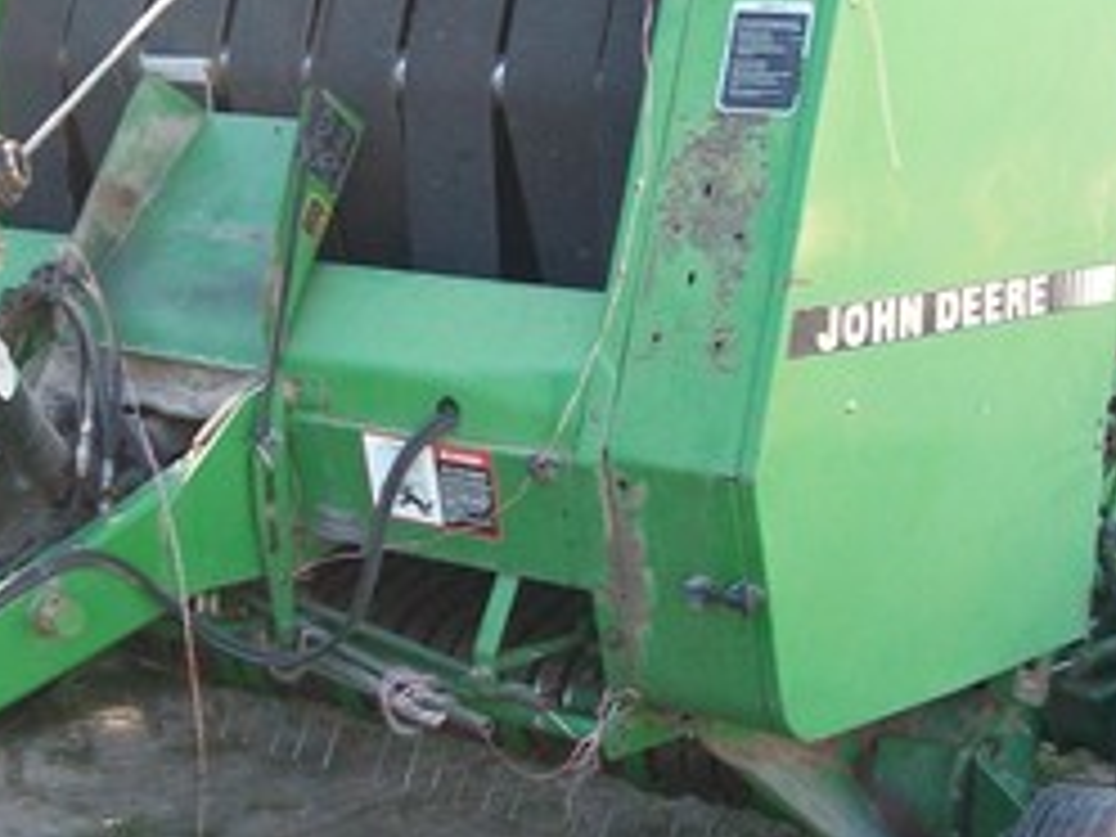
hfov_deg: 24.7
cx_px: 454
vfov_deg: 18.5
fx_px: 2547
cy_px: 180
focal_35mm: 79
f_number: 2.7
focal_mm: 6
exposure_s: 1/100
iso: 80
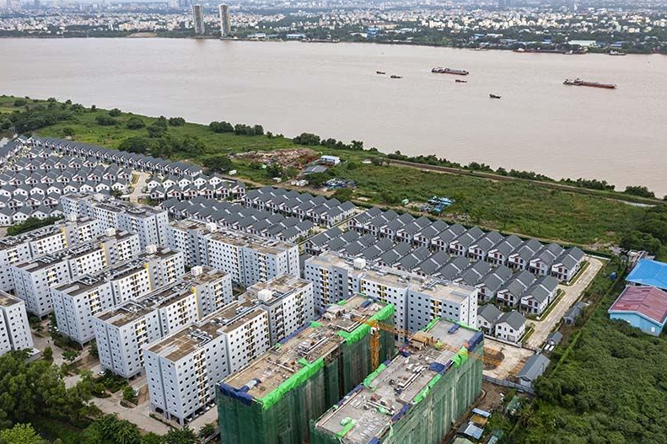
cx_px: 292
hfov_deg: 55.6
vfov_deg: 38.8
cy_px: 250
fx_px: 630
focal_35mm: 34
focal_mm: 10.26
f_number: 6.3
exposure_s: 1/240
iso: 100
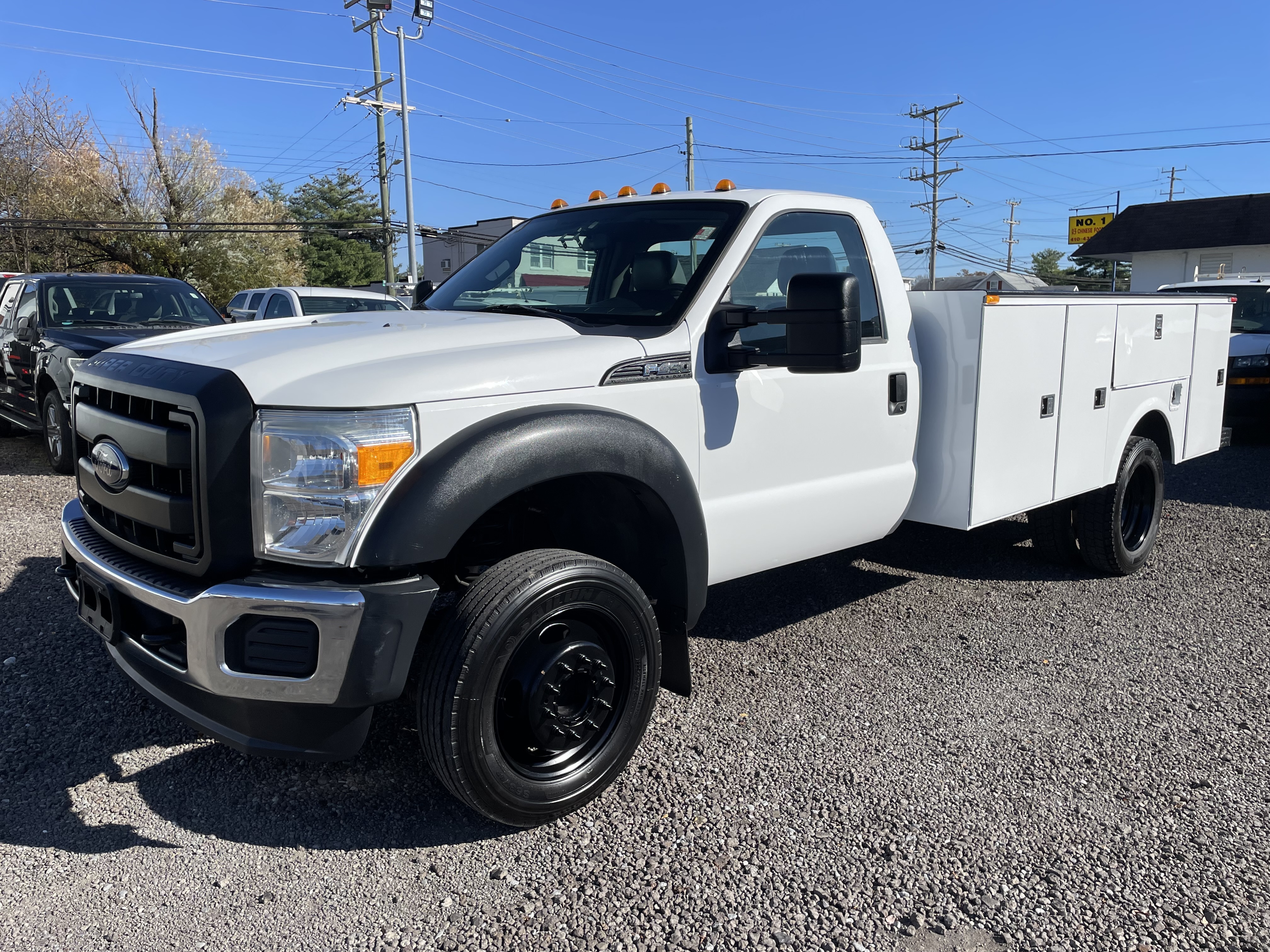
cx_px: 635
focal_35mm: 26
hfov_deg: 67.3
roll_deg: -0.2
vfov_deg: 53.1
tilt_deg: -7.9
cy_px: 476
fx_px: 954
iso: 32
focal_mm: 4.2
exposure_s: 1/4831
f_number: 1.6
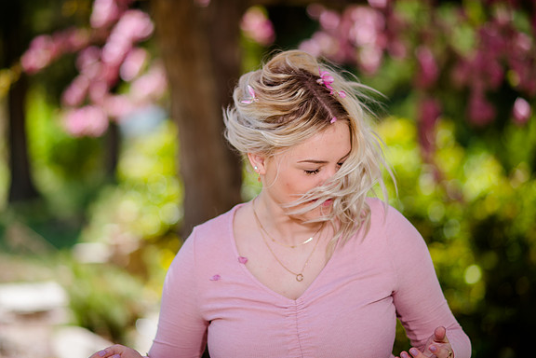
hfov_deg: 18.6
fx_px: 1638
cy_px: 179
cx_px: 263
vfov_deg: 12.5
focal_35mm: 110
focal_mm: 105
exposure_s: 1/800
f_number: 2
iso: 125
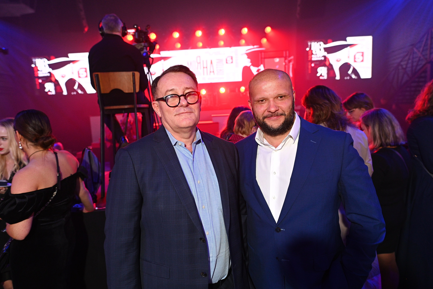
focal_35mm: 21
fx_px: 253
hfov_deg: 81.2
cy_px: 140
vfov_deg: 59.5
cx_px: 207
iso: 1250
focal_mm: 20
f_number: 2.8
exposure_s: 1/200
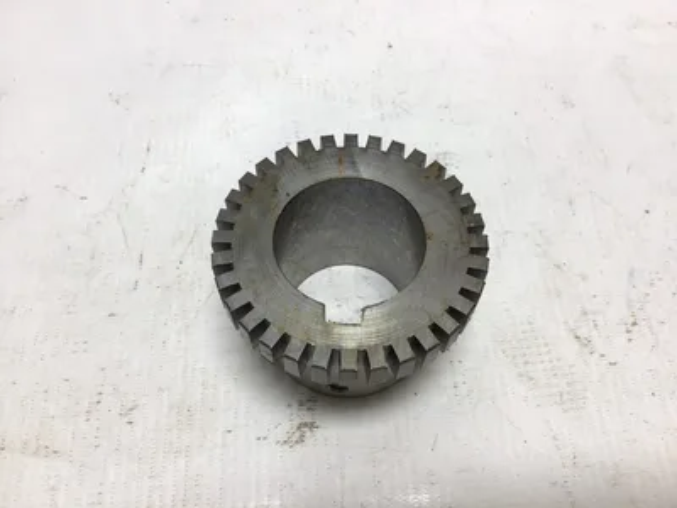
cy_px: 254
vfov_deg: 45.4
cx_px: 338
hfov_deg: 58.4
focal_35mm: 31
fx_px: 606
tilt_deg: -59.6
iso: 25
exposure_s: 1/124
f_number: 2.4
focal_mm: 3.3
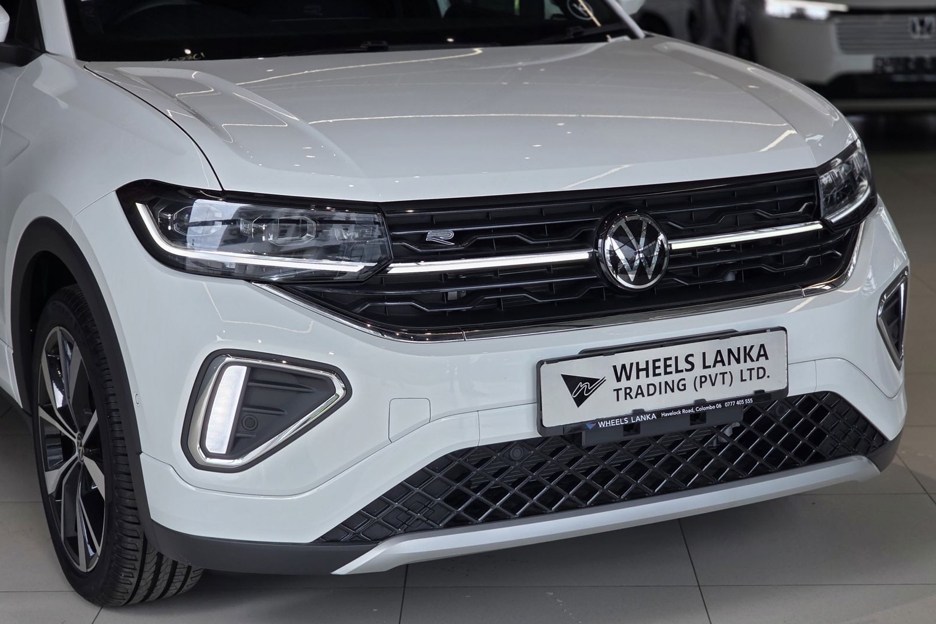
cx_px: 467
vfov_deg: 18.9
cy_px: 331
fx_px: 1872
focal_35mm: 72
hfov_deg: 28.1
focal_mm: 7.9
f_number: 2.4
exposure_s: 1/282
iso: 50
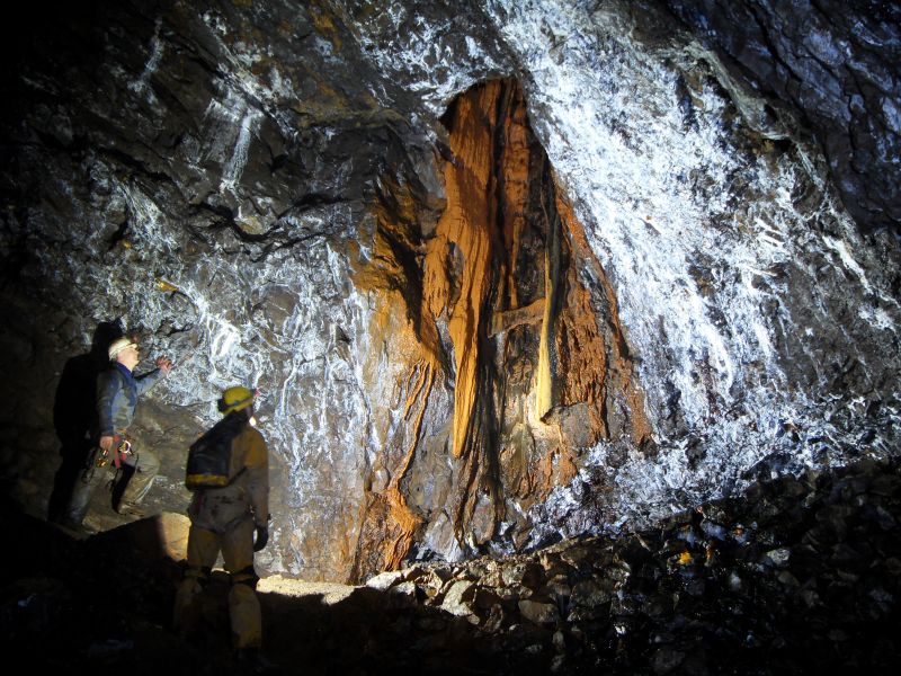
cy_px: 338
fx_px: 1015
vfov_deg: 36.8
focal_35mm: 39
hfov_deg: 47.9
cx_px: 450
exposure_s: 16
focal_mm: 6.6
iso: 80
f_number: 3.5
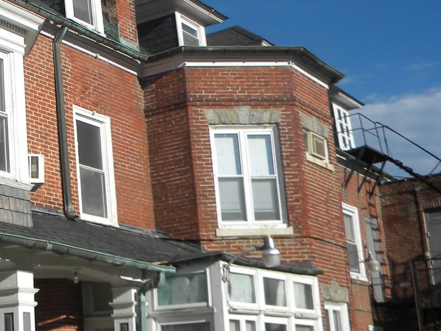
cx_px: -95
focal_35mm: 70
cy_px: 161
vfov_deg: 21.0
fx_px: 892
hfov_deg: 24.9
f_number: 7
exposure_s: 1/402
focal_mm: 5
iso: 80
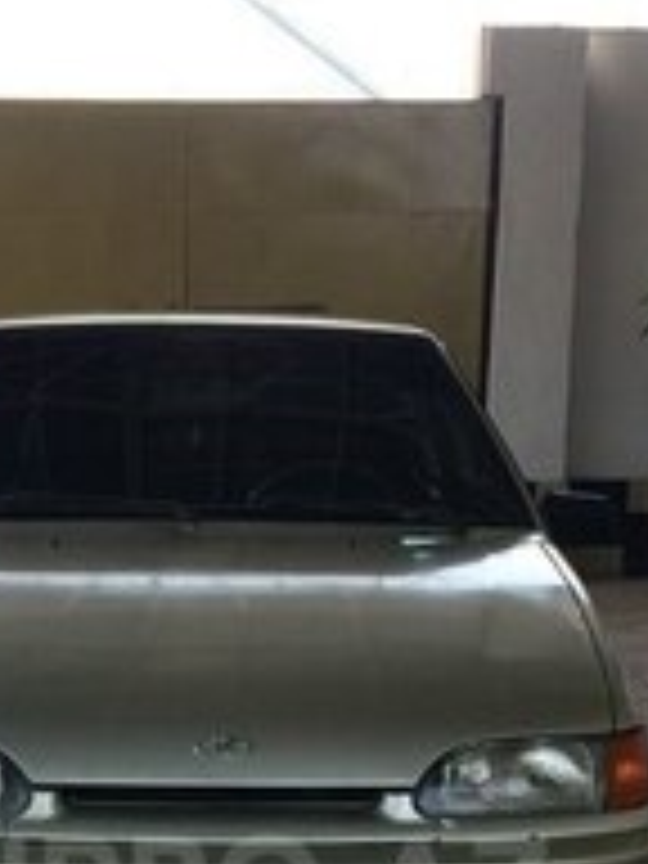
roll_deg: -0.2
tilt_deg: -16.2
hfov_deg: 19.6
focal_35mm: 75
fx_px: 1872
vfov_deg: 24.7
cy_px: 886
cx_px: 202
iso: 32
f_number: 2.2
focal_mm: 4.15
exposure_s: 1/402
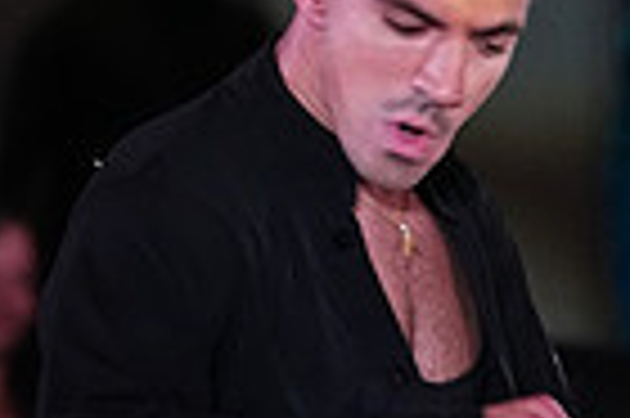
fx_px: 14490
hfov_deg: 2.5
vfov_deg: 1.7
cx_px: 754
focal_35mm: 829
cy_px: 755
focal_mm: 200
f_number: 5.6
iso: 6400
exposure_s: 1/320
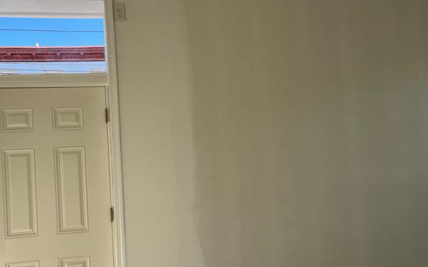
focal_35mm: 32
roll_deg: +3.2
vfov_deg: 39.3
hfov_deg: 59.6
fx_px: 373
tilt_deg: +1.5
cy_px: 151
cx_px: 194
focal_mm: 5.1
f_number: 1.6
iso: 50
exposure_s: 1/502
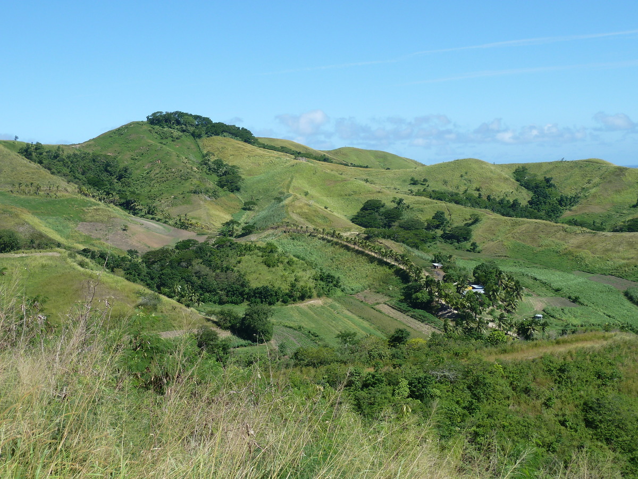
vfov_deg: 32.9
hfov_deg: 42.9
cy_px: 240
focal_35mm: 44
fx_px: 811
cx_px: 319
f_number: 4
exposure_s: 1/400
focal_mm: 7.3
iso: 80
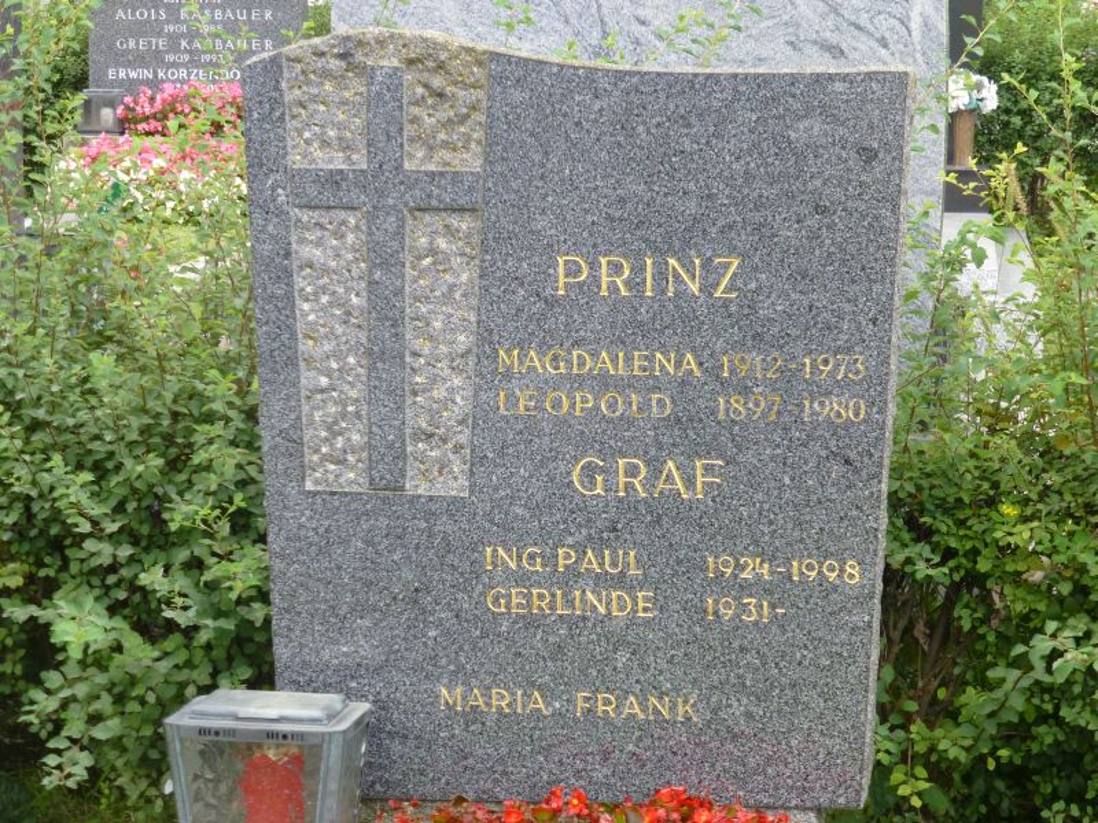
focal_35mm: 85
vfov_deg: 17.4
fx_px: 2696
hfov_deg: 23.0
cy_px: 412
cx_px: 549
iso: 200
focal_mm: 15.1
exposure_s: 1/125
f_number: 5.2
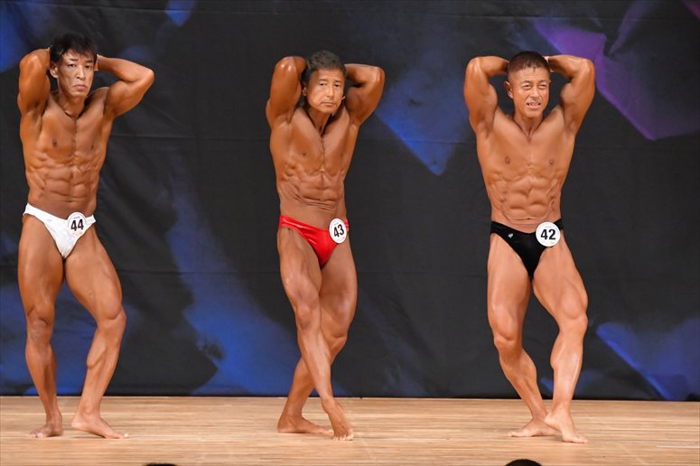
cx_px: 350
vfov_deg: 4.6
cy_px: 233
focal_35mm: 300
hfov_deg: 6.9
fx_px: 5831
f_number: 5.6
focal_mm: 200
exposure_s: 1/400
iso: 6400
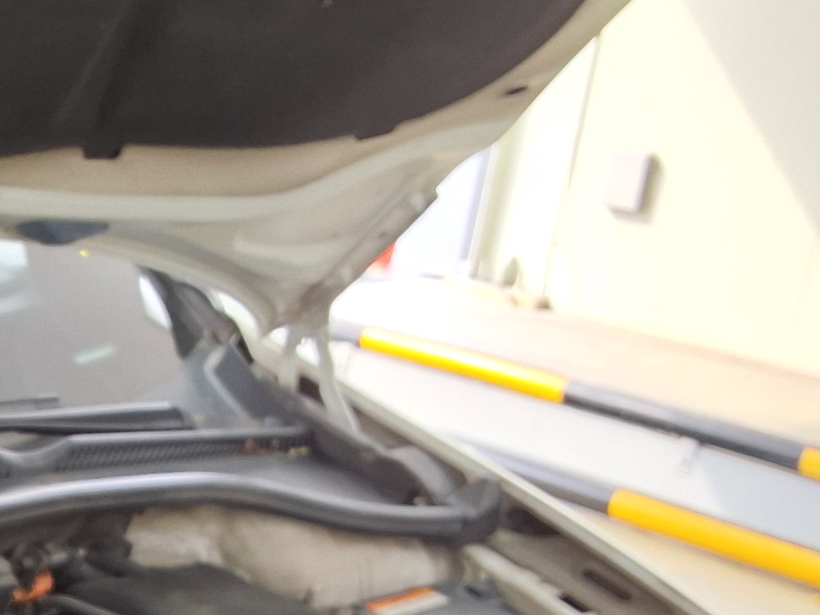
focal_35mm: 74
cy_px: 695
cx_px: -198
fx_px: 1753
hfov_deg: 23.7
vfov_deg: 19.0
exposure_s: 1/40
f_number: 1.9
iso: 40
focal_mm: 2.91
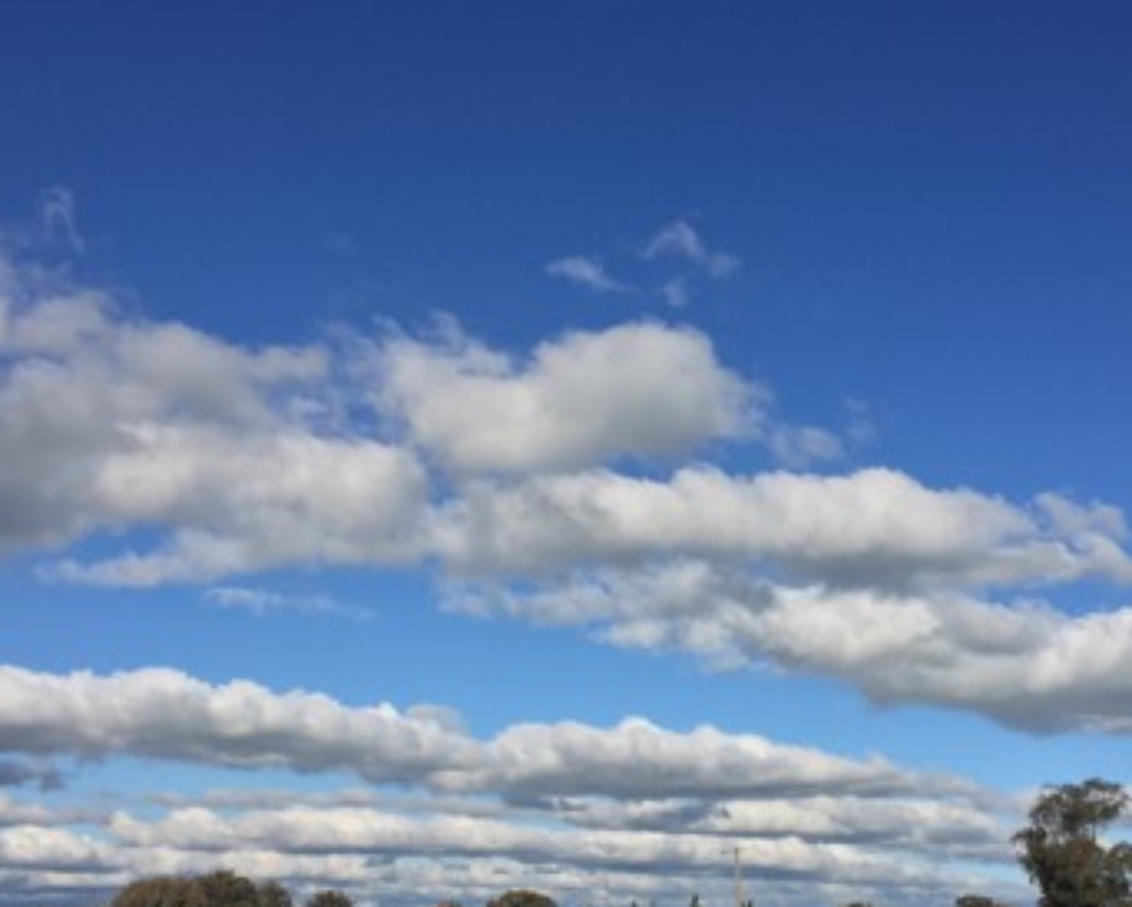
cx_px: 589
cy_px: 636
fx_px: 1441
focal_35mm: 43
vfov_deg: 34.5
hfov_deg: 42.9
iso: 32
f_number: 2.2
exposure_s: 1/2825
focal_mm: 4.15
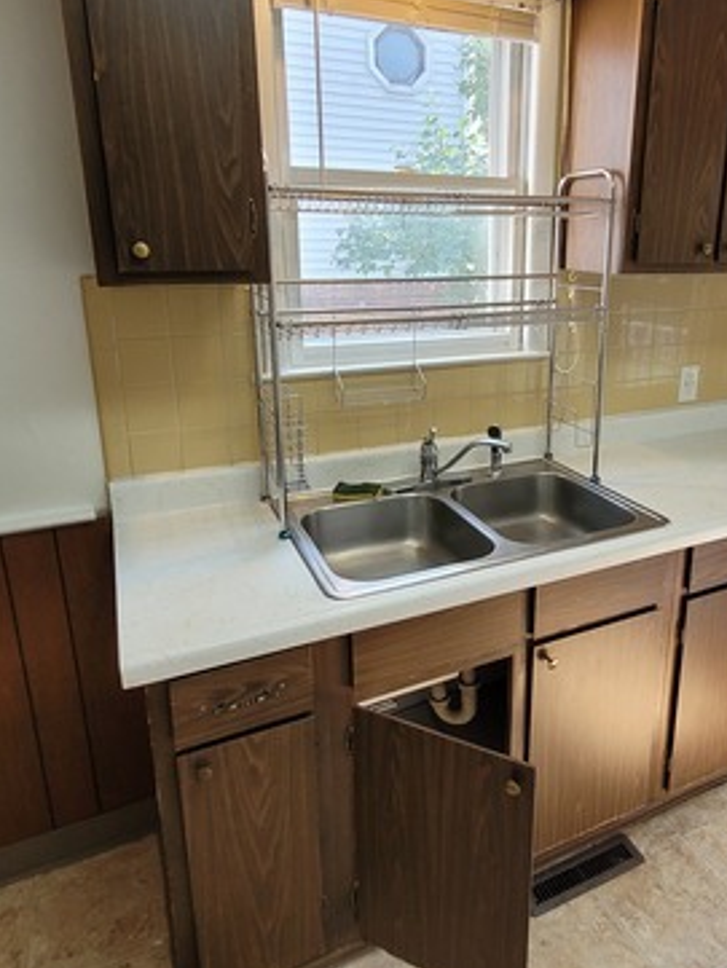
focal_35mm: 24
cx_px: 463
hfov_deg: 56.0
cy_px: 429
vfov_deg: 71.3
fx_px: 672
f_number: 2.2
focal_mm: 1.74
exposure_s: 1/60
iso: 80
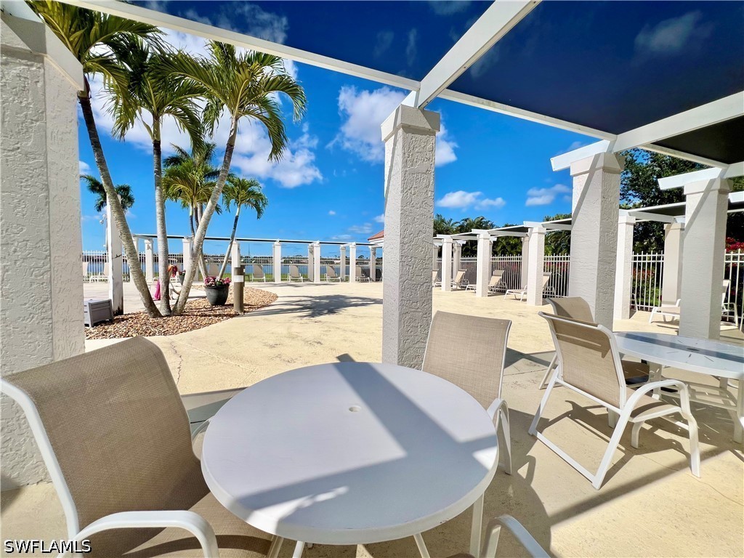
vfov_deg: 89.9
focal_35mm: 13
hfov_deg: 106.2
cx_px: 372
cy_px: 279
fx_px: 279
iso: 40
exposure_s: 1/5236
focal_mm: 1.57
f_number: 1.8
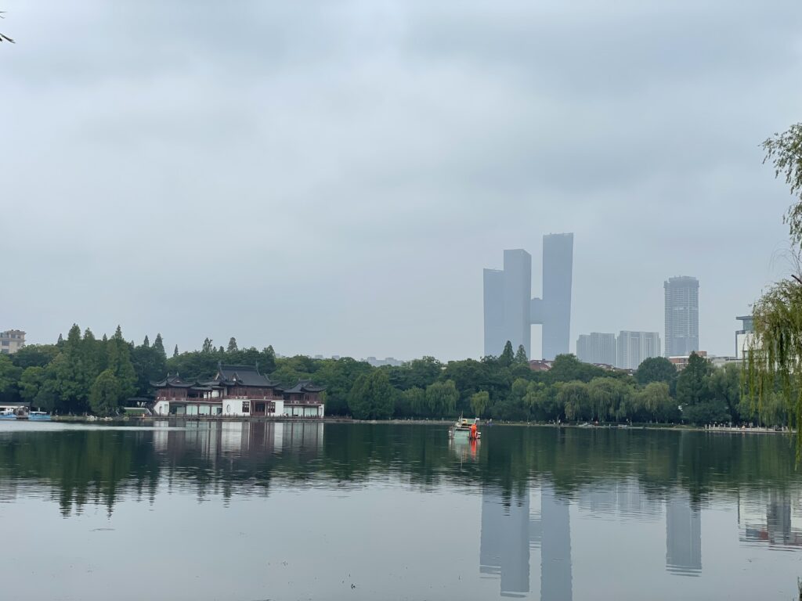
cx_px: 401
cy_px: 300
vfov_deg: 28.0
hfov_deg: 36.8
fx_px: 1205
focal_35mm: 52
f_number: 2
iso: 25
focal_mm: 6
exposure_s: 1/1370
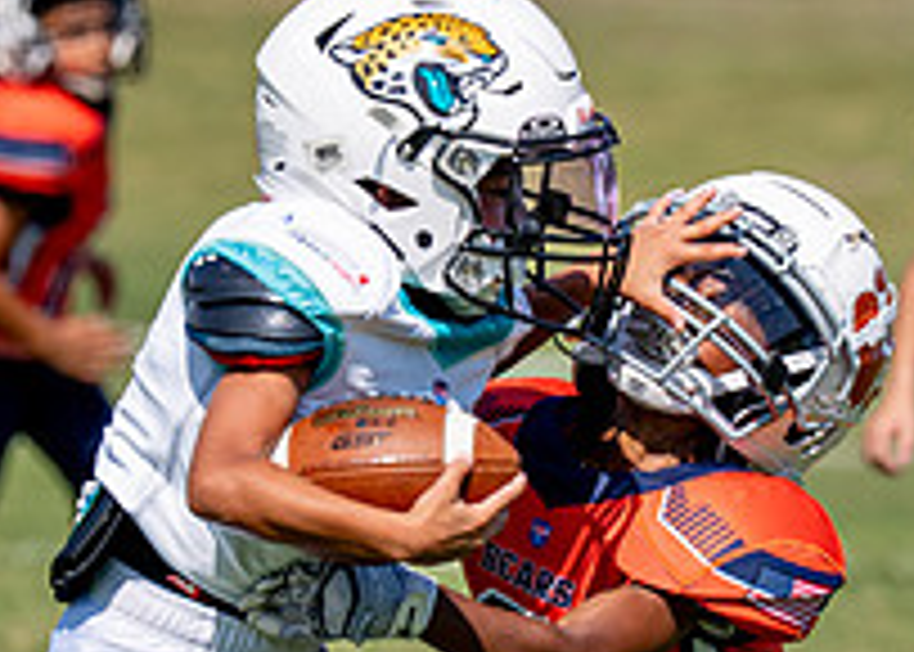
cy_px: 468
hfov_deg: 3.1
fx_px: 16873
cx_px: 648
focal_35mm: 650
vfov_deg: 2.2
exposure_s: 1/4000
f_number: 3.5
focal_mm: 176
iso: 200
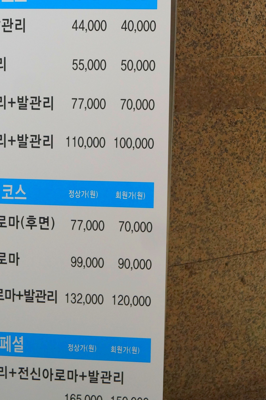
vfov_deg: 33.1
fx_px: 655
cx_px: 84
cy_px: 87
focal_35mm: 59
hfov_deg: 22.8
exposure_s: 1/60
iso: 500
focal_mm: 22
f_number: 4
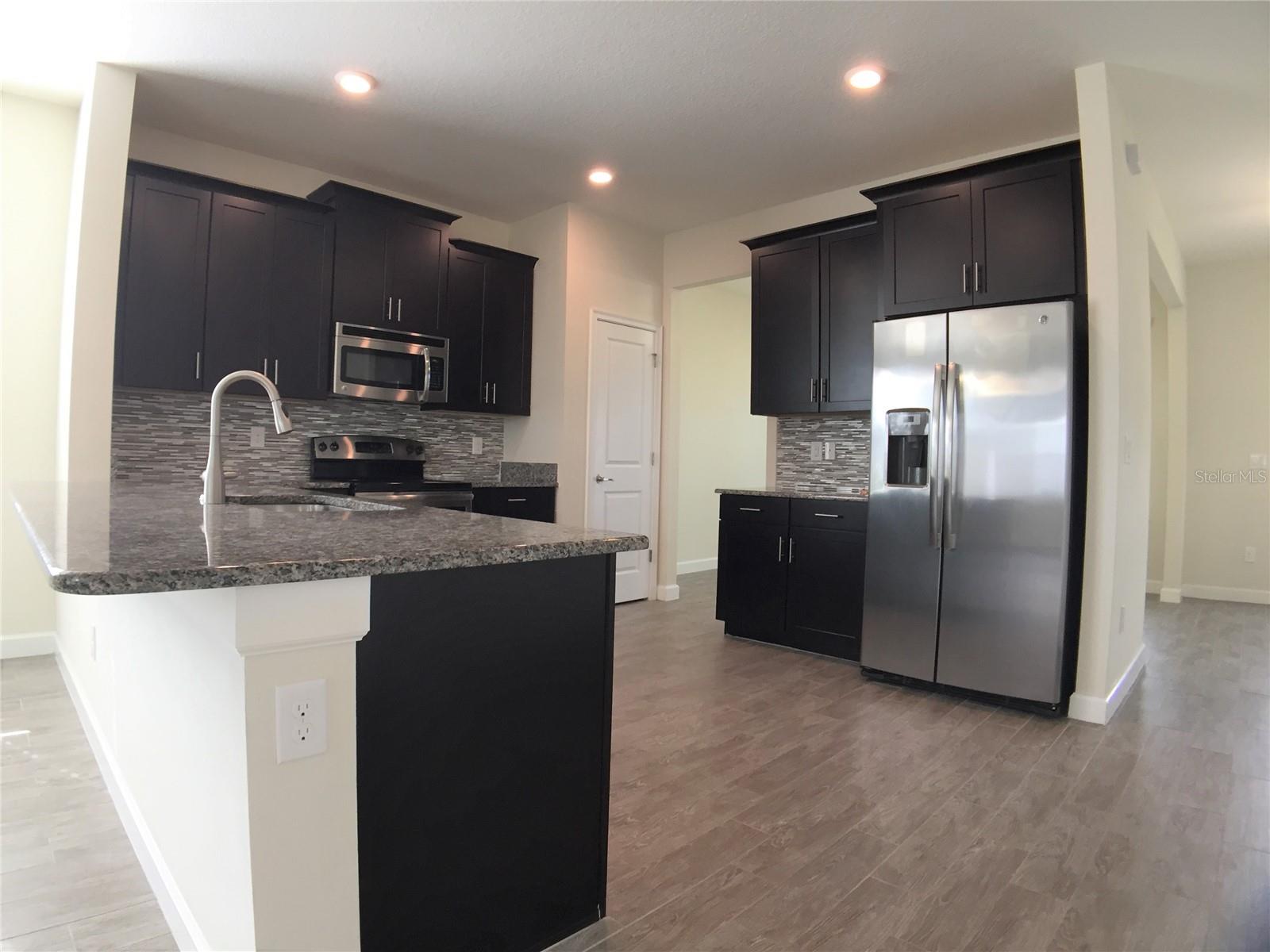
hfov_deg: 61.7
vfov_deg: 48.2
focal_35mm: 29
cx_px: 635
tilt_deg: -0.6
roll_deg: -2.7
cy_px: 476
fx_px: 1064
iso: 32
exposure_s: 1/30
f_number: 2.2
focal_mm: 4.15
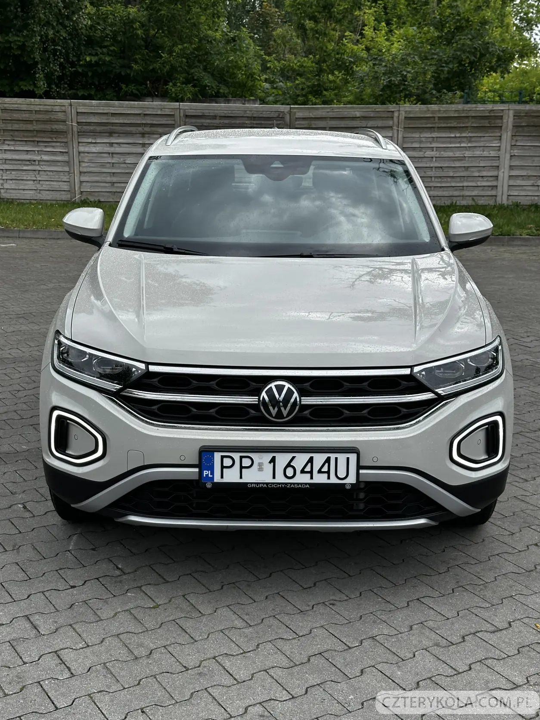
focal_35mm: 49
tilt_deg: -12.7
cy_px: 353
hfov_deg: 29.7
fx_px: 1019
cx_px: 269
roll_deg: -1.3
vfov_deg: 38.9
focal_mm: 6.86
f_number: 1.78
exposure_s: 1/2667
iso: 64
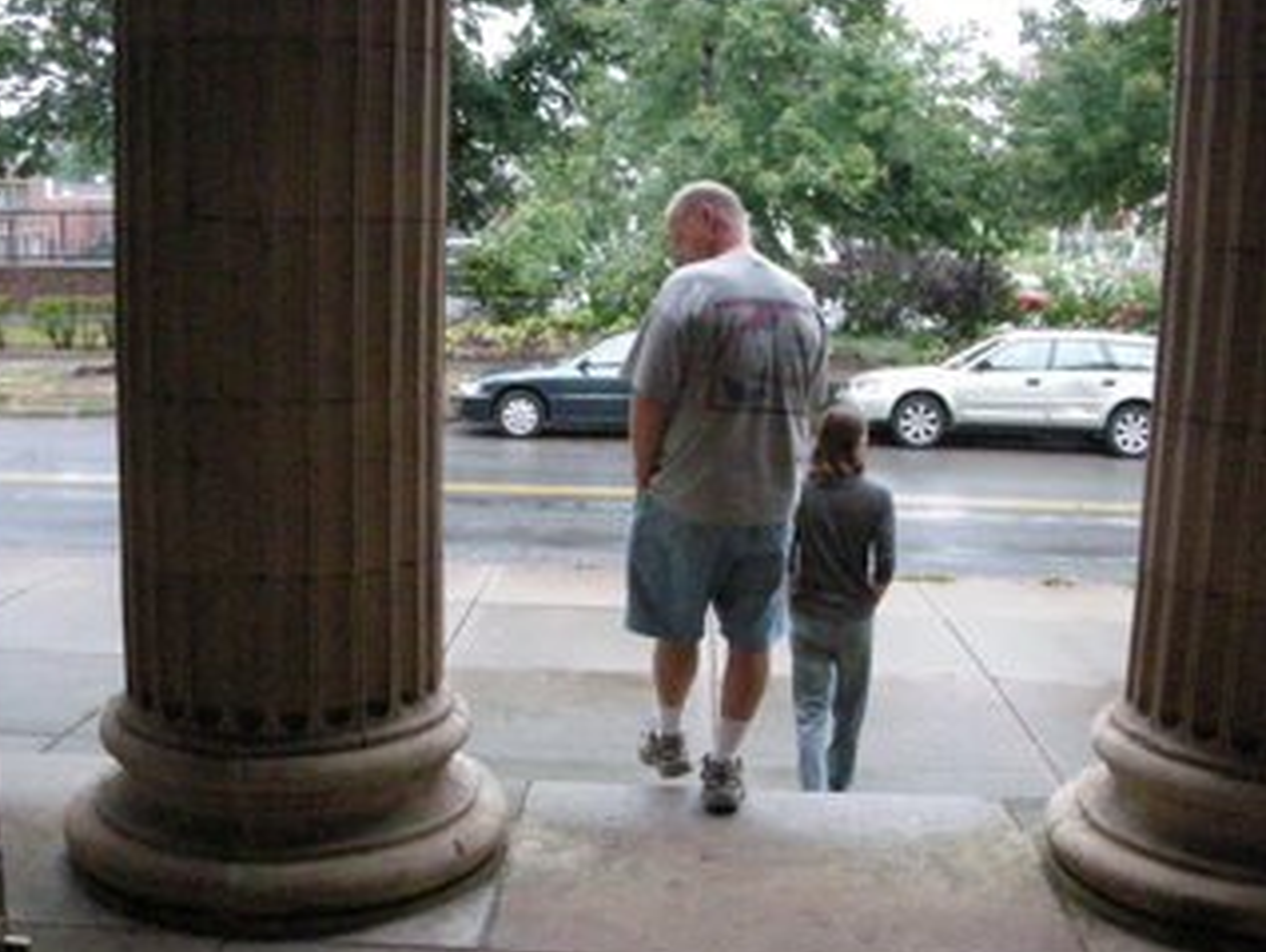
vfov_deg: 32.9
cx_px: 605
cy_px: 550
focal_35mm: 44
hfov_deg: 42.9
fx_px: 1610
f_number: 7.9
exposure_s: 1/63.6
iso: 800
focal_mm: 5.8
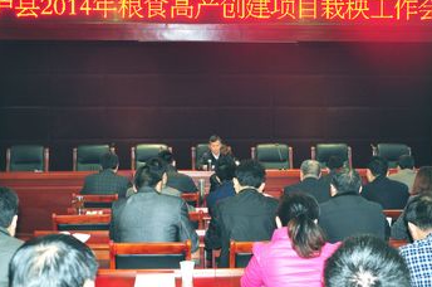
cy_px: 164
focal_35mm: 48
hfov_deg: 41.2
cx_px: 211
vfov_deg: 27.9
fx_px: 575
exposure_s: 1/60
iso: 400
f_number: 3.8
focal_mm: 22
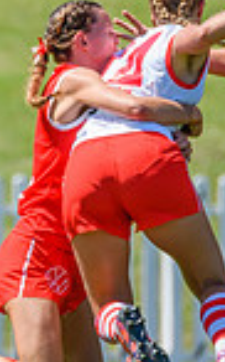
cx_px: -6
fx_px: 27752
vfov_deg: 0.7
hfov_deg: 0.5
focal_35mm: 2823
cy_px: 133
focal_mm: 600
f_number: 7.1
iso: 800
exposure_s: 1/2000
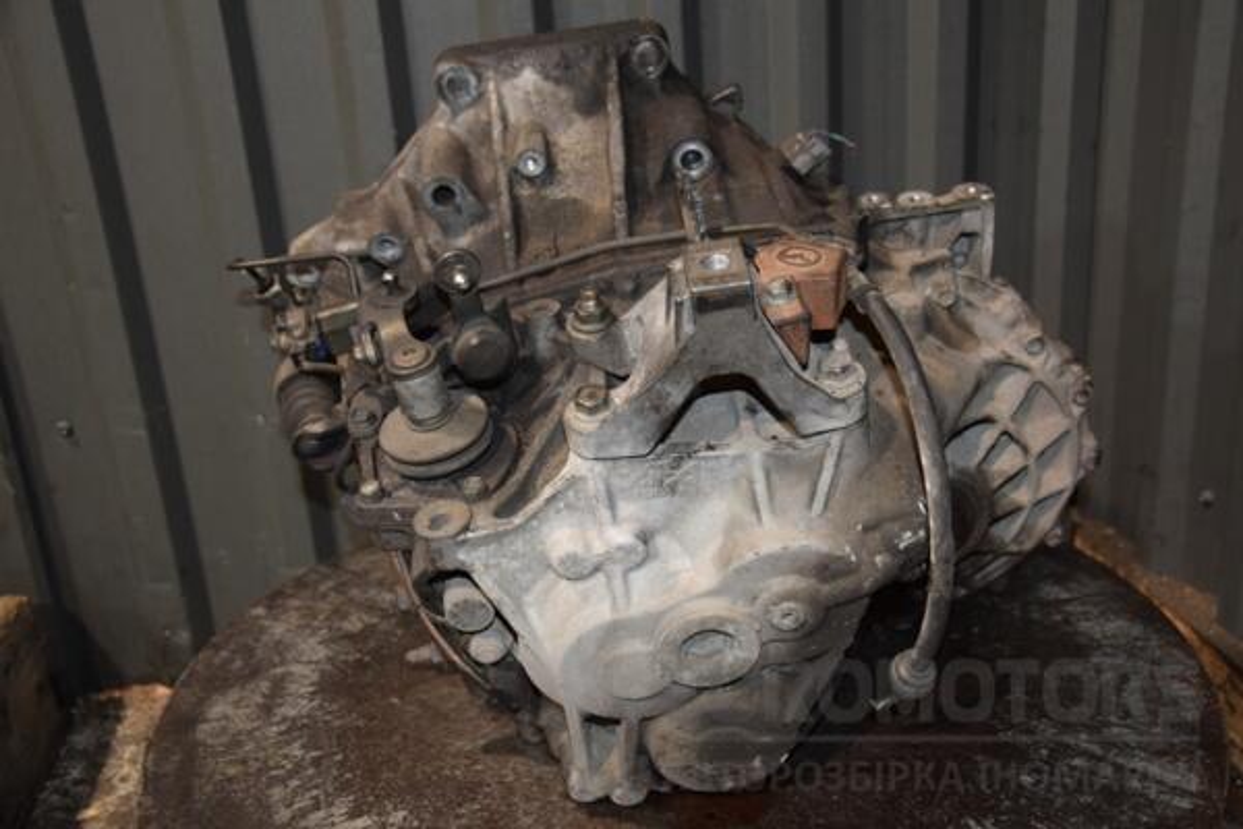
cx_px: 622
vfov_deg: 34.2
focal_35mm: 39
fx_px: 1346
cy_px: 414
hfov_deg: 49.6
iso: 800
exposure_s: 1/60
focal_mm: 26
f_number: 5
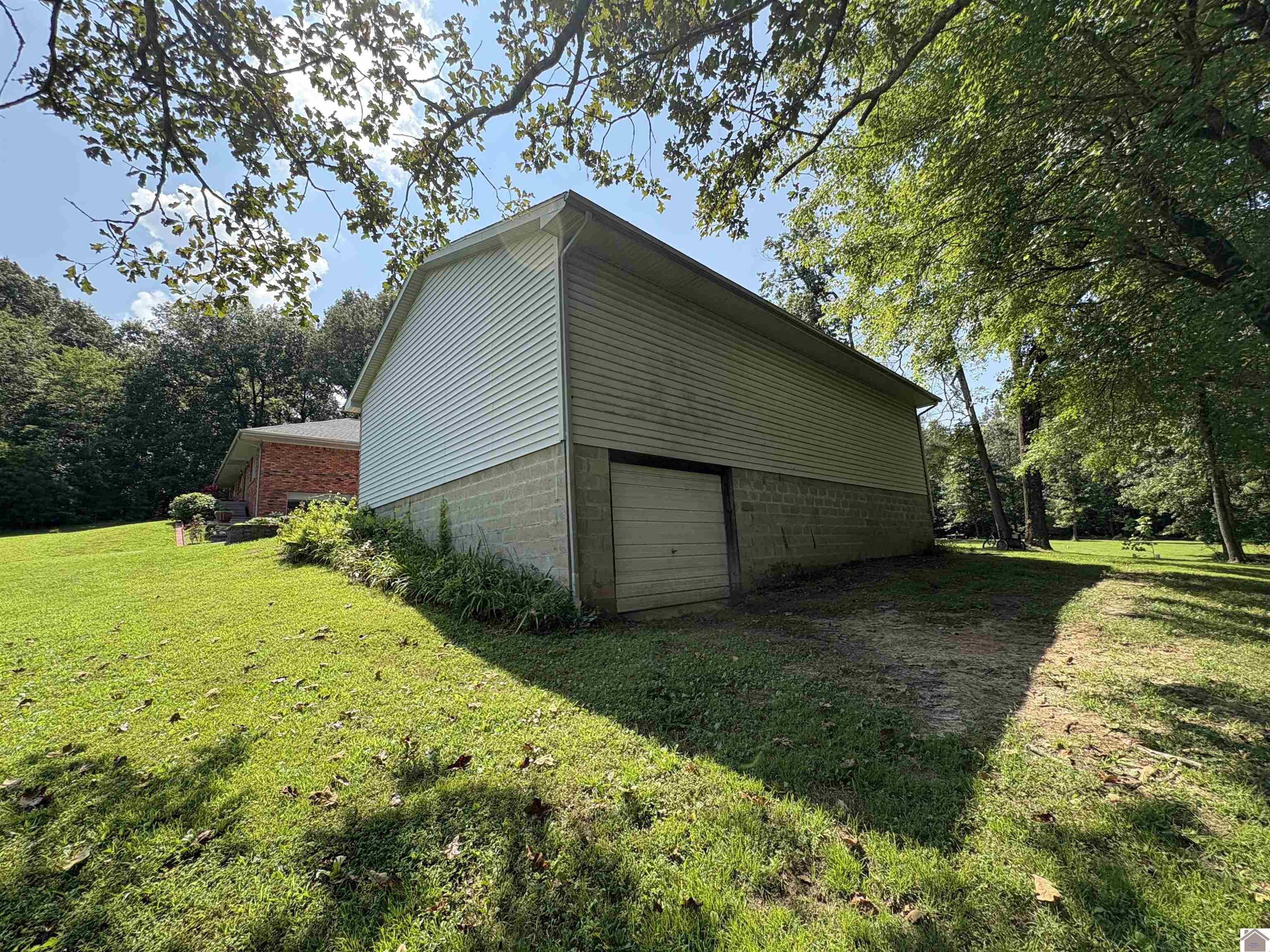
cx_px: 635
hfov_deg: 102.1
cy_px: 476
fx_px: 514
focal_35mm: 14
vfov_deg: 85.7
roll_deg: +3.3
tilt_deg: +10.7
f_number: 2.2
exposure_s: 1/552
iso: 40
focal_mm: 2.22
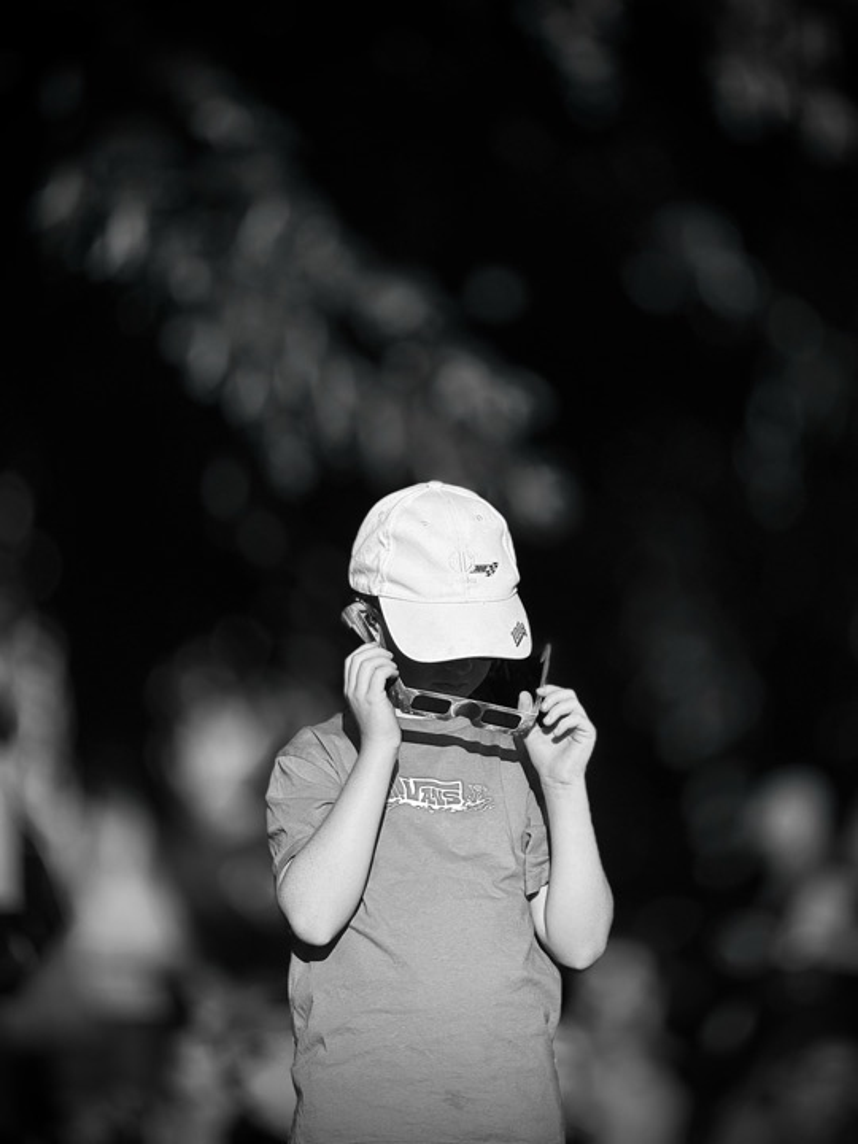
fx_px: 3966
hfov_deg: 12.3
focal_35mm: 120
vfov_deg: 16.4
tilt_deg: +6.5
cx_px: 429
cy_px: 572
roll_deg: -3.2
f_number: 2.8
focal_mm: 15.66
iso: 50
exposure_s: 1/1033
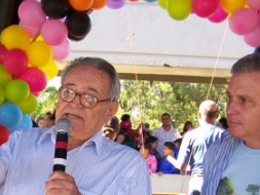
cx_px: 23
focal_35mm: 96
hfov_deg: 20.0
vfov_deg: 15.1
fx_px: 721
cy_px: 206
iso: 80
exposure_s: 1/100
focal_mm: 6.3
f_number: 2.8
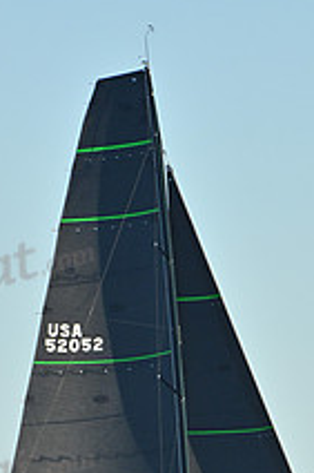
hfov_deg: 2.5
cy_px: 578
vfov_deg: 3.8
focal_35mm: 548
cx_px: 210
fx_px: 7181
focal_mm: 200
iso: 800
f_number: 11
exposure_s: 1/1000
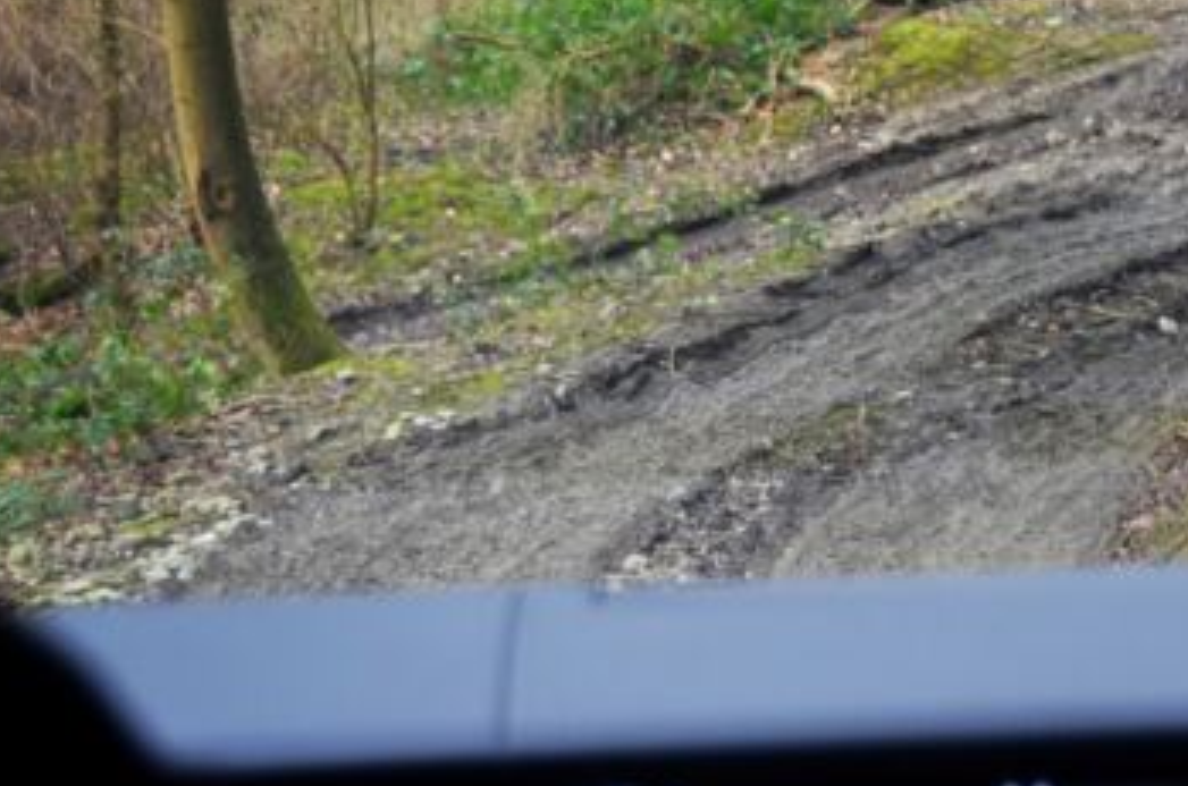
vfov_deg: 10.3
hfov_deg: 15.4
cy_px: 318
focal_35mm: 132
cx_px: 1045
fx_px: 4346
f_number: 4.5
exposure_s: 1/60
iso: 800
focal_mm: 48
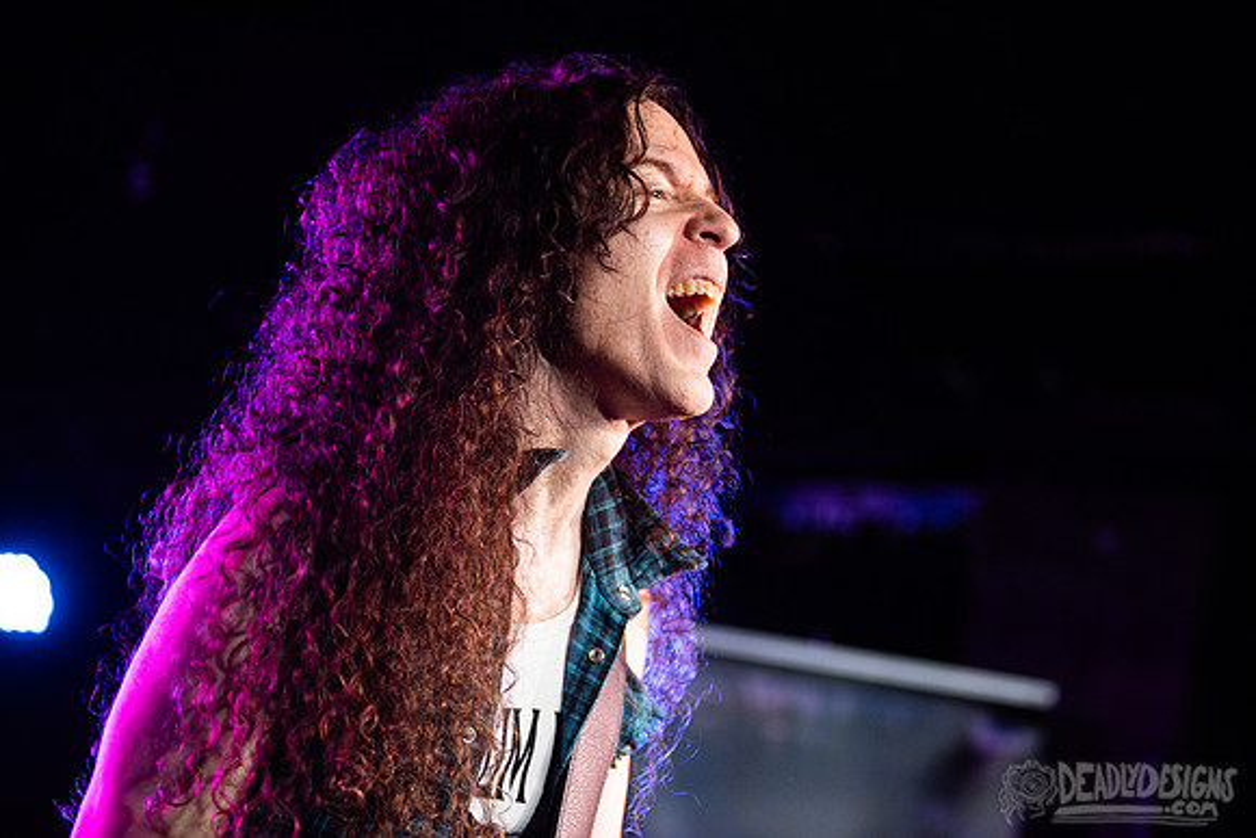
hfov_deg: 23.6
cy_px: 388
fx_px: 3000
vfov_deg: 15.9
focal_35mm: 86
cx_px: 675
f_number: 3.2
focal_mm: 80
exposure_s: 1/160
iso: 2000
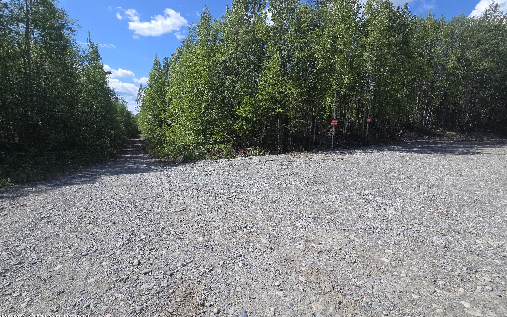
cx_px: 250
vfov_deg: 78.4
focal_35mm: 14
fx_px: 193
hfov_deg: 105.3
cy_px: 143
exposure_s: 1/1780
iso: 50
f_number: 2.2
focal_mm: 2.2
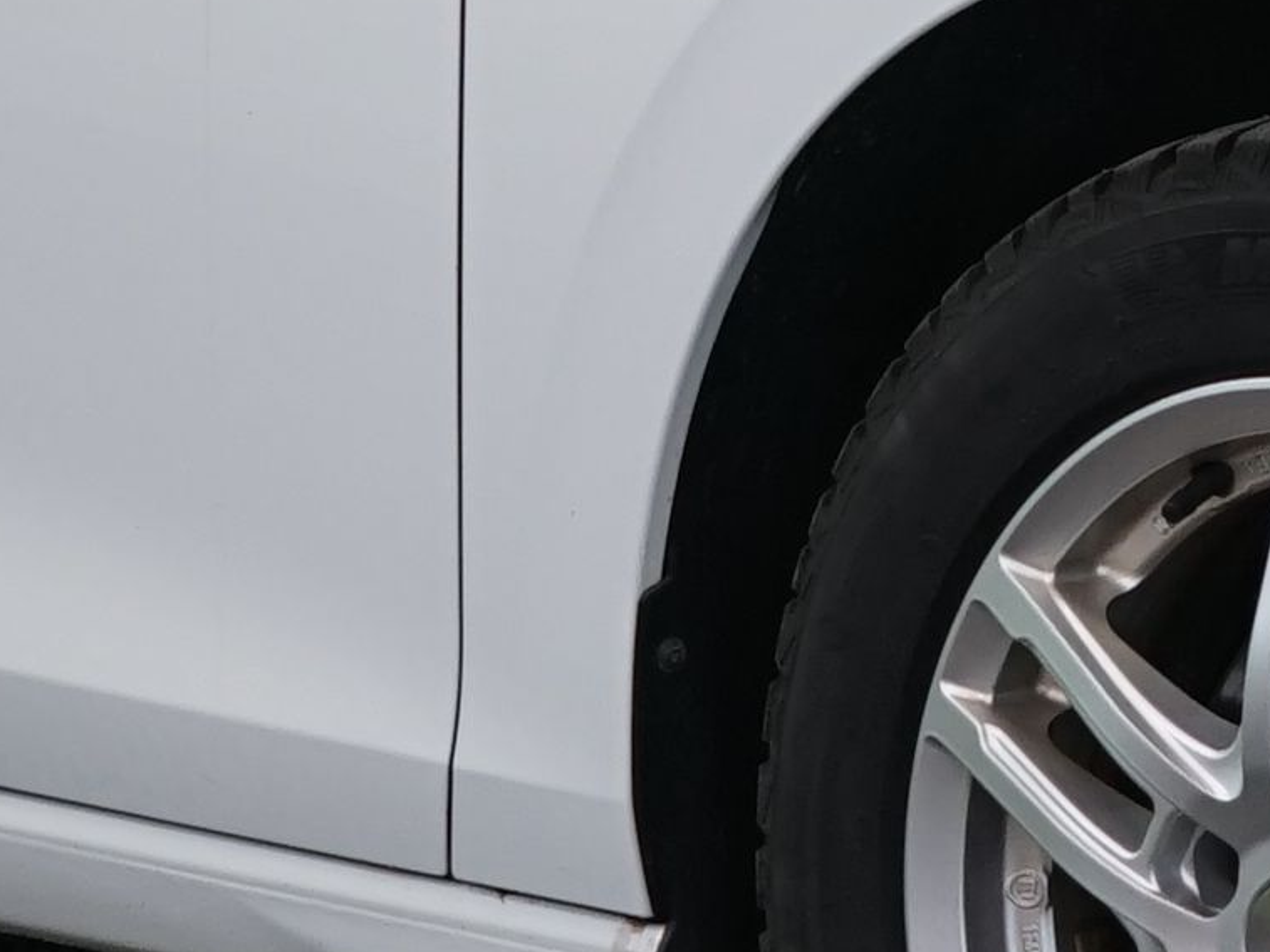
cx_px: 1200
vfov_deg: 5.7
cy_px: -131
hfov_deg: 7.6
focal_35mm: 259
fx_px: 9504
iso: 500
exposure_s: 1/40
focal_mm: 34
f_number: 6.3
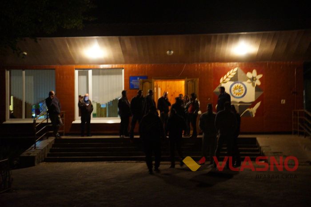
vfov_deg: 25.7
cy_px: 104
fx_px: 453
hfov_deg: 37.9
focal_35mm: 52
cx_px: 156
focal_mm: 35
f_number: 4.5
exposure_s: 1/10
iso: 3200
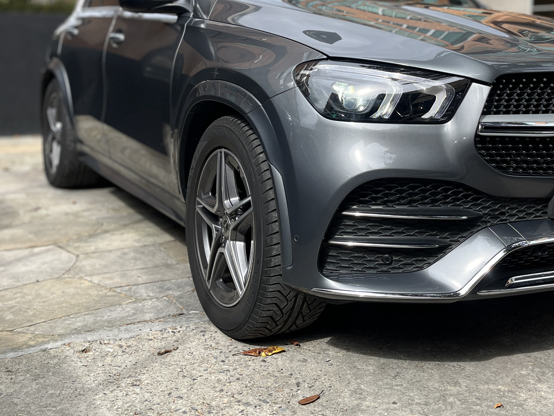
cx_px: 352
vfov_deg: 31.0
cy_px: 103
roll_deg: -0.7
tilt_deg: -4.5
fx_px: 736
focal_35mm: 46
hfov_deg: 40.9
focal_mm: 5.1
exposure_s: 1/1175
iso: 50
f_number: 1.6
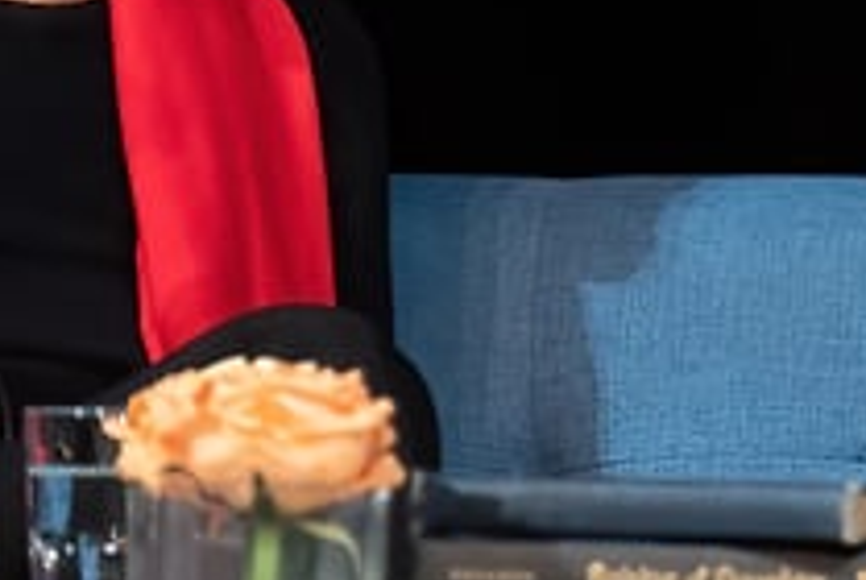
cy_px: -14
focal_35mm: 1104
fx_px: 26594
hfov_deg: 1.9
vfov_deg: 1.2
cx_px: 858
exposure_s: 1/200
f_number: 4
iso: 5000
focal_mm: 193
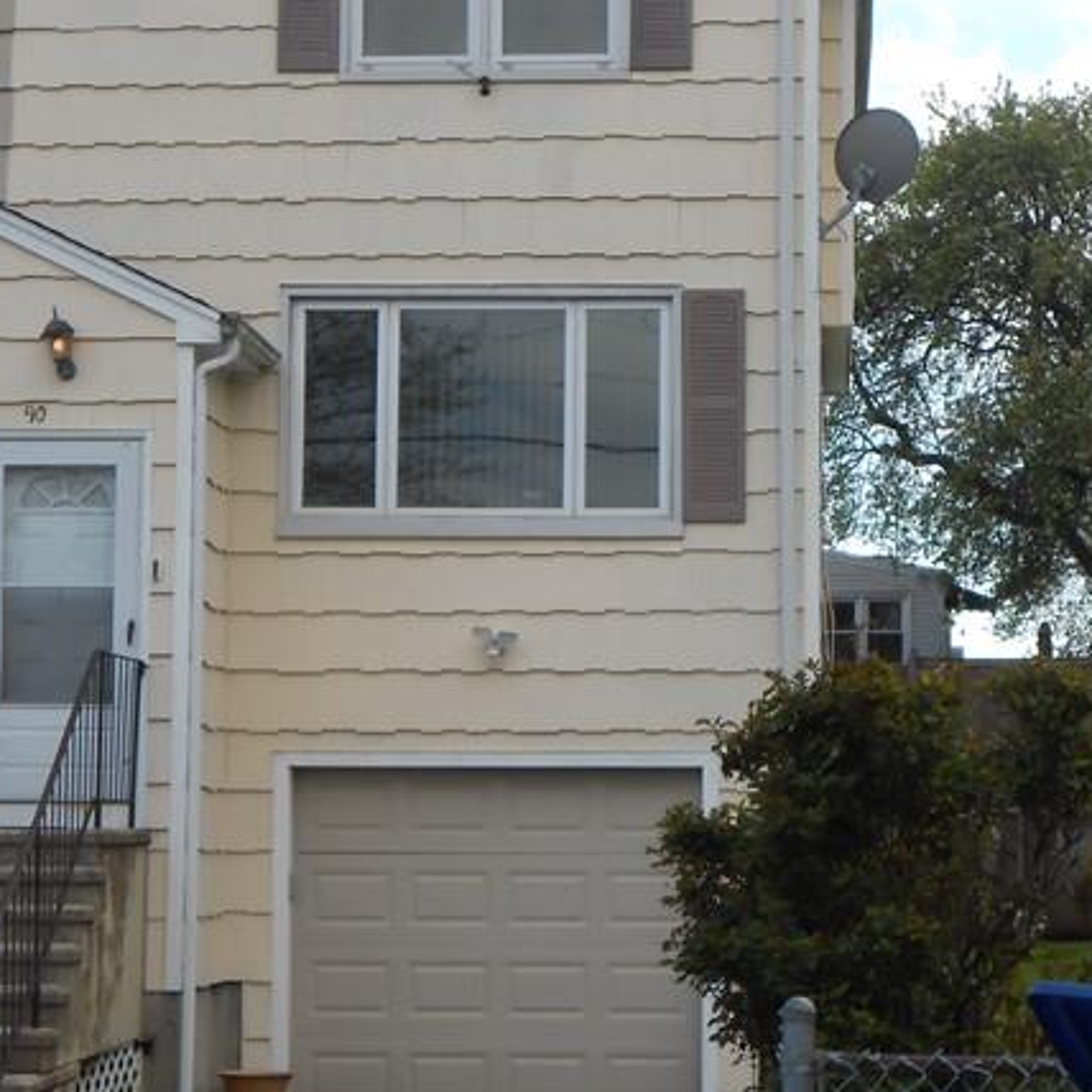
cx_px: 625
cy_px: 549
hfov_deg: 18.7
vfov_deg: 18.7
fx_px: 3319
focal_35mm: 93
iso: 80
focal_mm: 7.8
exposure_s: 1/160
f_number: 4.5
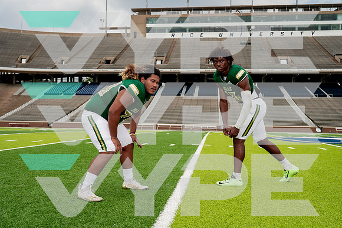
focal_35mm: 35
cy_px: 114
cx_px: 171
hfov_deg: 53.8
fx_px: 337
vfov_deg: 37.4
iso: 100
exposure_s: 1/640
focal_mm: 35
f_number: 5
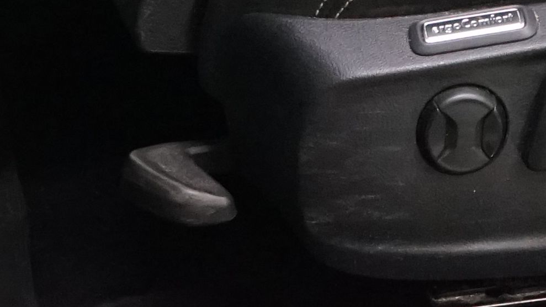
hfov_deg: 11.8
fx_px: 2577
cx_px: 685
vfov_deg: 6.0
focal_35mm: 178
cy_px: -771
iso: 4000
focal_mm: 28
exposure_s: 1/60
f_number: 5.6
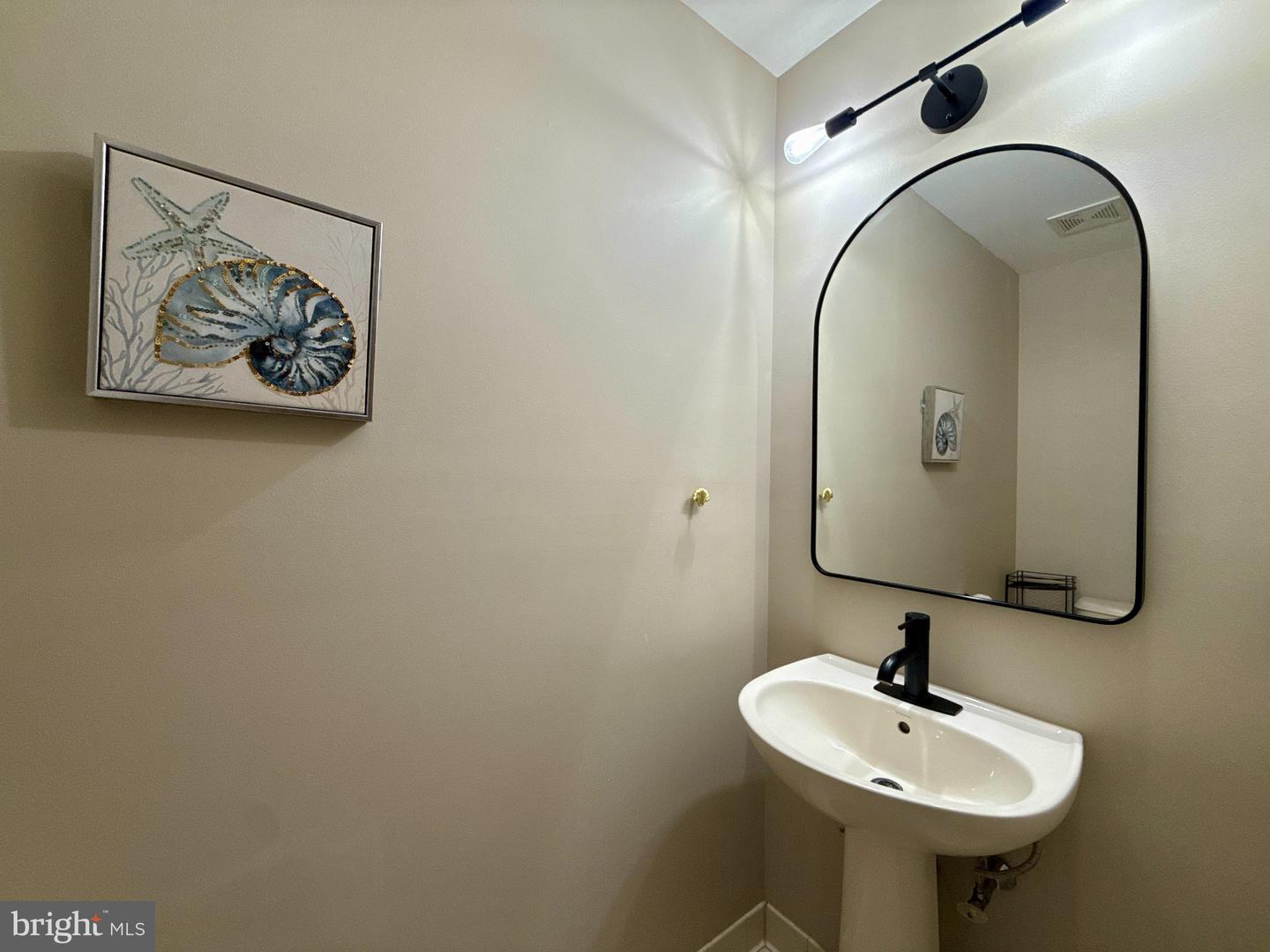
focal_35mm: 14
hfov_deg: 102.1
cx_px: 635
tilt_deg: -0.2
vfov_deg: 85.7
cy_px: 476
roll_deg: +0.0
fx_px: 514
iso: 200
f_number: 2.2
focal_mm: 2.22
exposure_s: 1/120
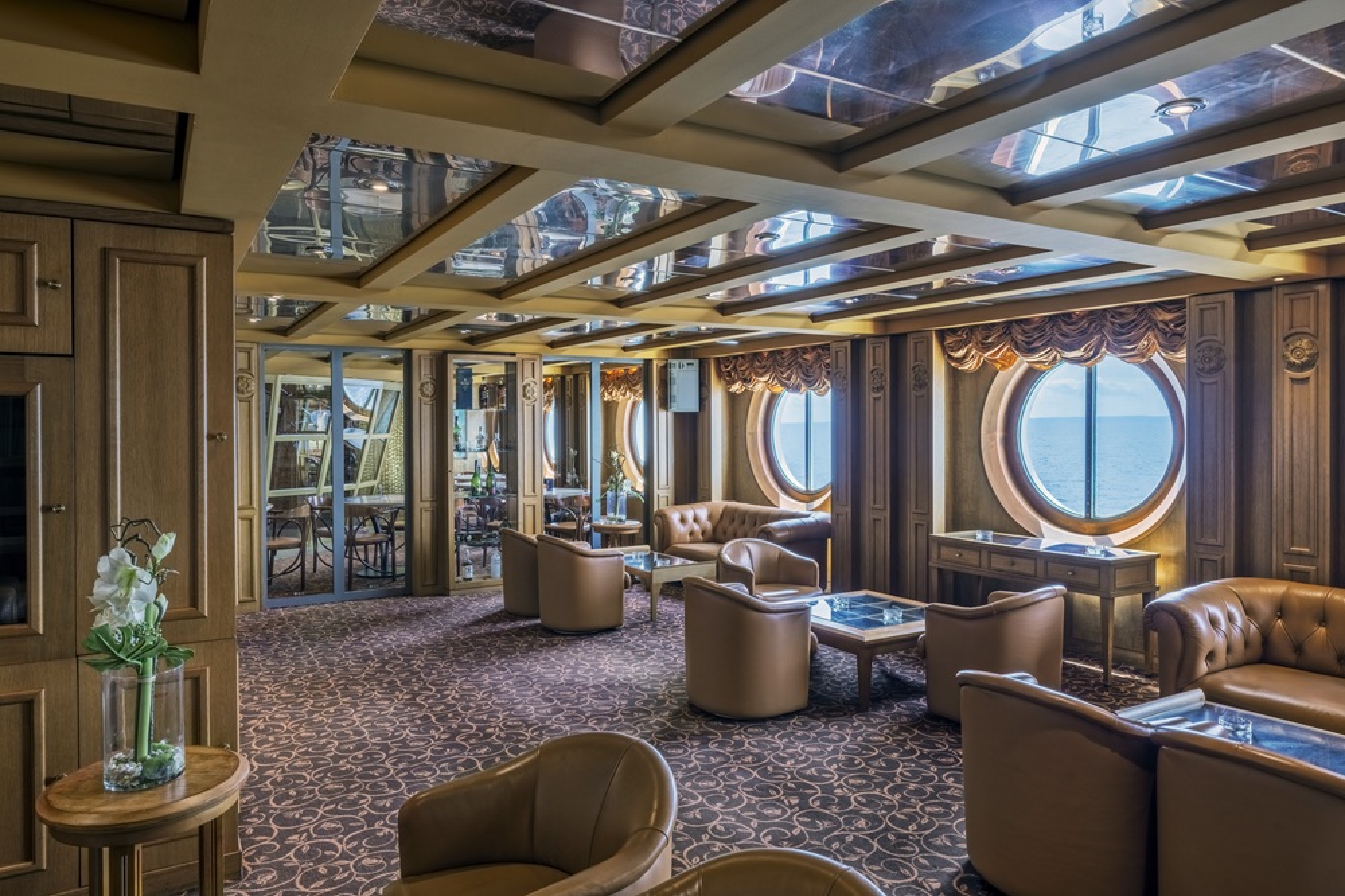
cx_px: 672
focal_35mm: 23
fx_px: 859
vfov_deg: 55.1
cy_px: 448
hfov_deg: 76.1
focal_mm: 23
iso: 200
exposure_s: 1/125
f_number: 11
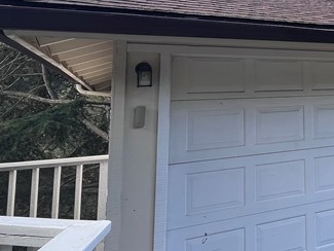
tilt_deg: +6.5
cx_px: 436
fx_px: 396
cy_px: 53
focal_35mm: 41
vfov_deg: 34.2
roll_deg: +2.5
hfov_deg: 33.3
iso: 32
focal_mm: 1.57
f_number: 1.8
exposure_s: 1/226
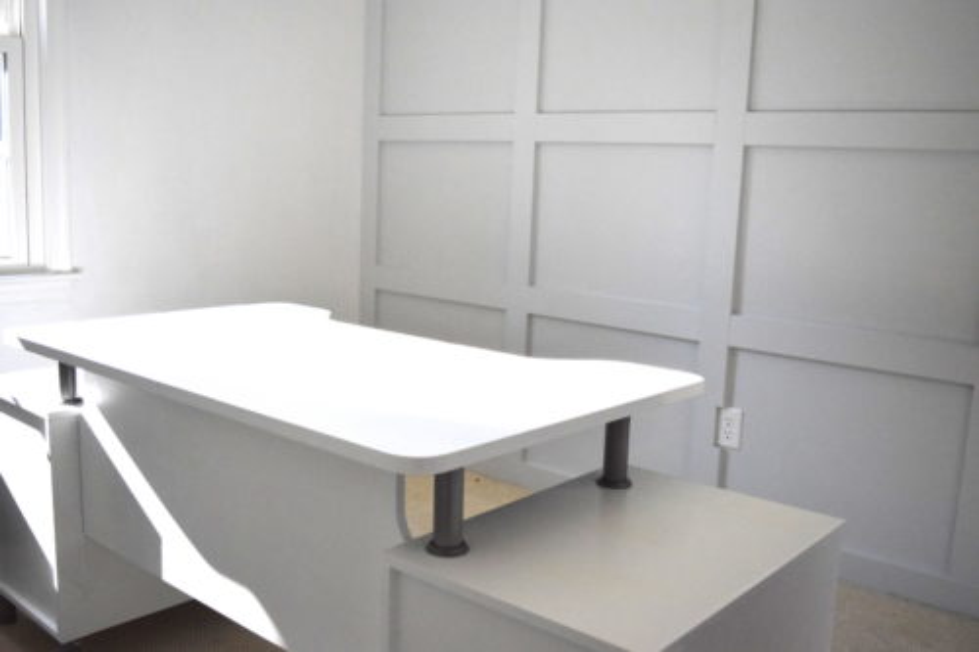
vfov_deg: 36.8
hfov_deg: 53.1
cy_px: 326
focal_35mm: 36
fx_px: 979
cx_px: 490
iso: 3200
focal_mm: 24
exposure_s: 1/4000
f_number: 4
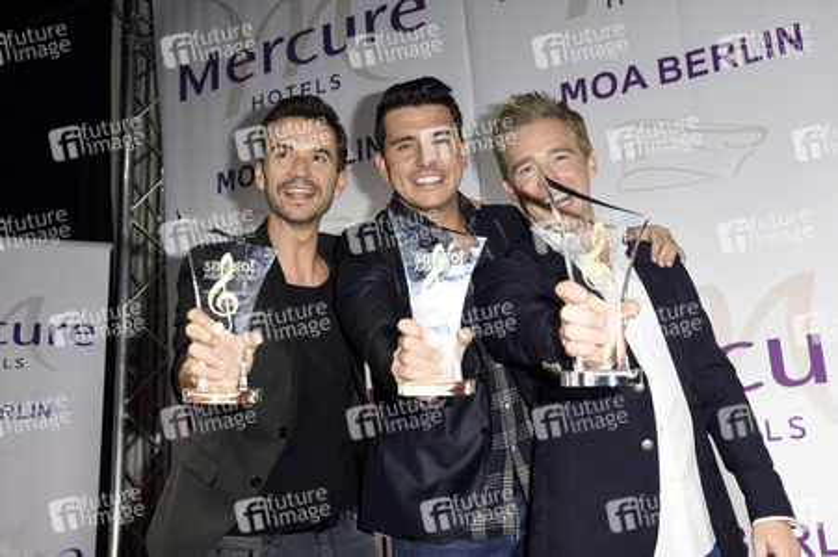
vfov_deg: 36.8
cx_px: 419
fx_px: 837
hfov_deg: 53.2
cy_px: 278
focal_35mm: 36
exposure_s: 1/160
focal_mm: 36
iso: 800
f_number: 5.6
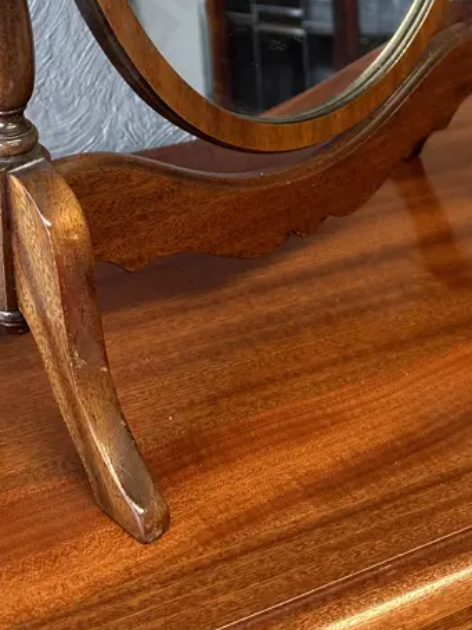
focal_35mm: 54
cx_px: 219
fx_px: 982
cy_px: -71
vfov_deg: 31.4
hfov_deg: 27.0
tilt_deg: -11.9
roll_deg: +1.4
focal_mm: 6.86
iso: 200
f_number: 1.78
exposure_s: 1/100
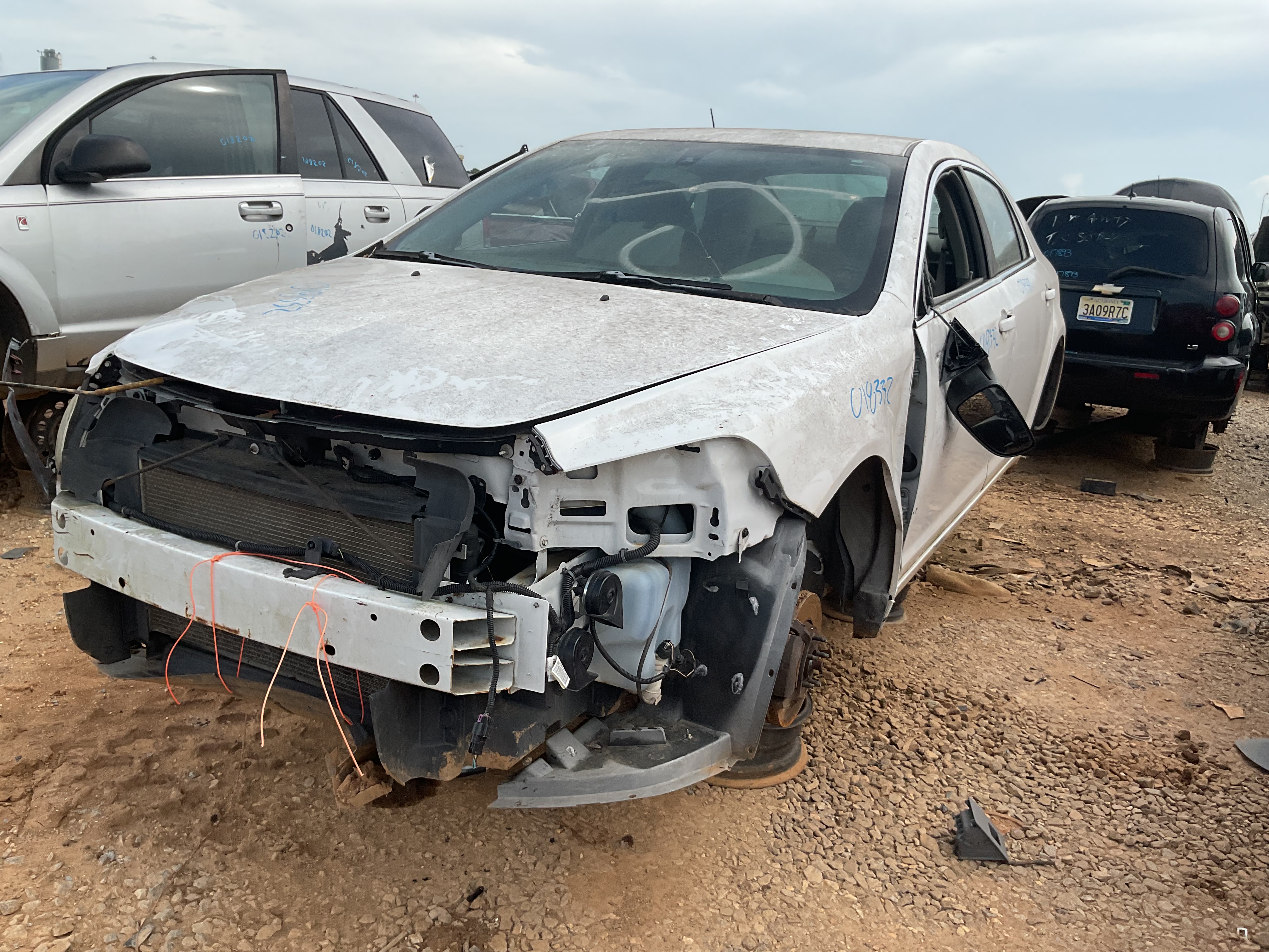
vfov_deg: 48.2
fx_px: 1063
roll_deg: -4.4
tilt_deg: -14.9
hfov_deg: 61.7
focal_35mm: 29
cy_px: 476
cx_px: 634
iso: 16
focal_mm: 3
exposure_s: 1/1412
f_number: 1.8
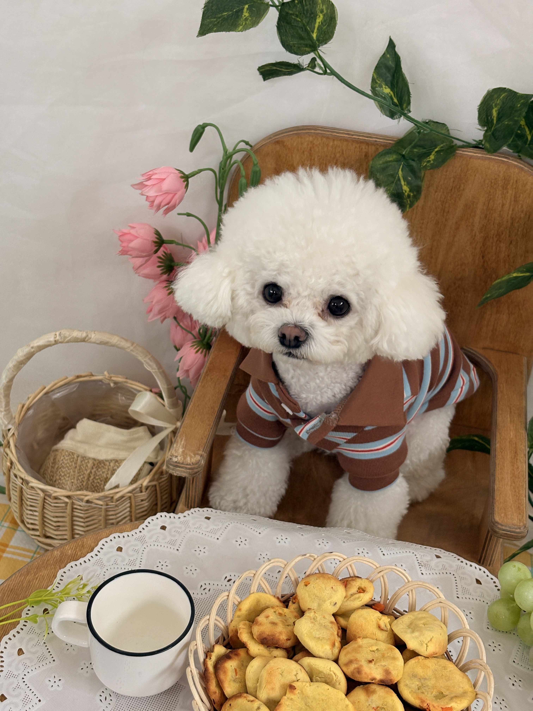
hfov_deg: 28.0
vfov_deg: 36.8
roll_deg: -5.2
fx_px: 1068
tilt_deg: -35.9
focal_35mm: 52
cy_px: 356
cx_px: 266
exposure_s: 1/60
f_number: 1.6
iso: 80
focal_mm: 5.96
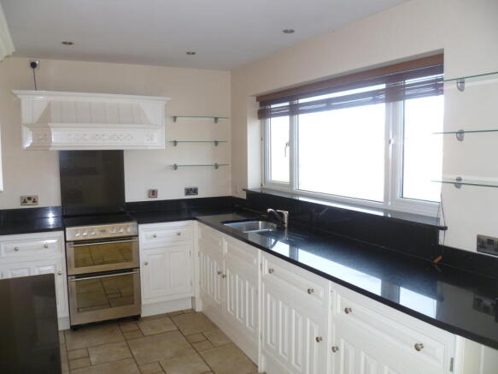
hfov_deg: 63.5
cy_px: 187
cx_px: 249
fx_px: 403
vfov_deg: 49.7
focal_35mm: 28
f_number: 2.8
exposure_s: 1/40
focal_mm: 5
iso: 100
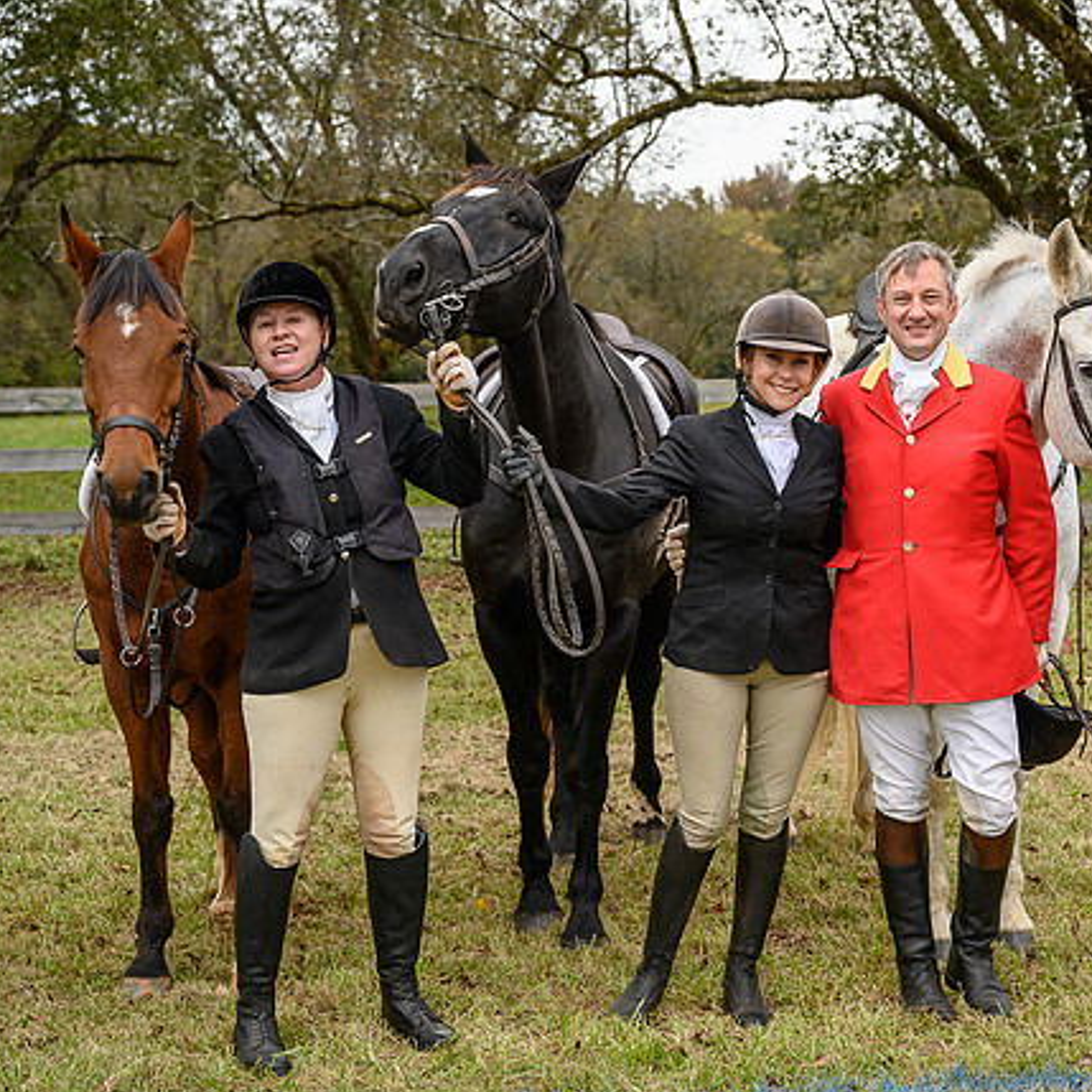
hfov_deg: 24.5
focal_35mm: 70
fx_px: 2498
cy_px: 521
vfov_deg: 24.7
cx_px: 744
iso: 400
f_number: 5
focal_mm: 52
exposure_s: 1/640
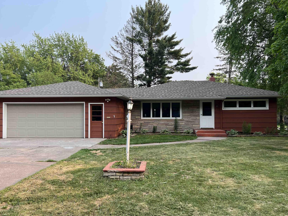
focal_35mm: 27
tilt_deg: +0.6
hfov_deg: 65.3
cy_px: 109
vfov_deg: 51.4
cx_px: 148
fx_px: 225
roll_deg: -0.4
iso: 50
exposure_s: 1/552
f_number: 1.5
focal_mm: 5.7
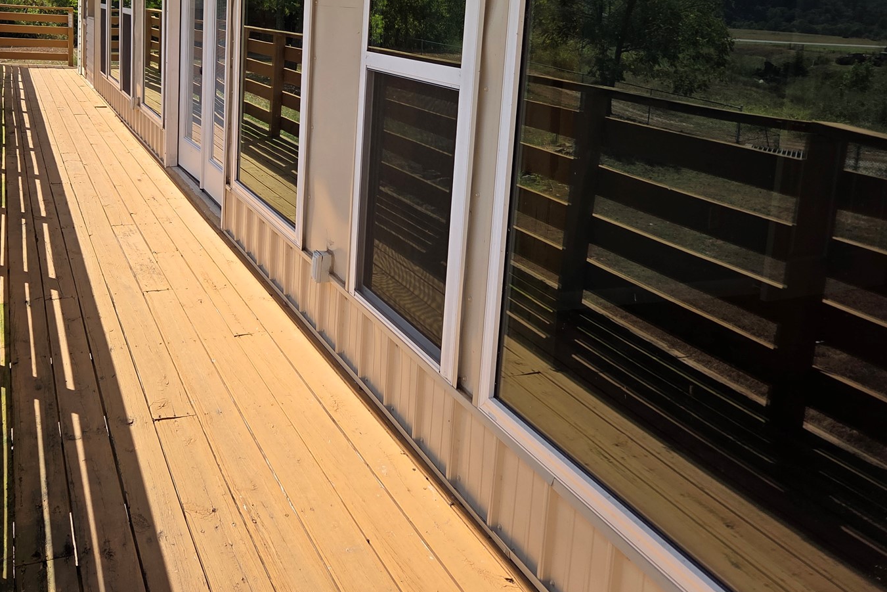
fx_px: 838
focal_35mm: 34
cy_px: 133
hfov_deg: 54.9
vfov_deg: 37.7
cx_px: 311
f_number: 1.8
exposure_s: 1/3372
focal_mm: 5.4
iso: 80
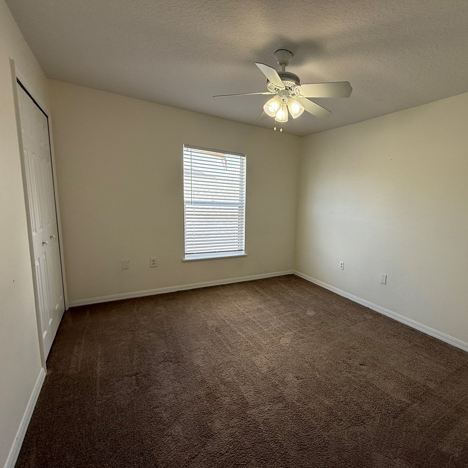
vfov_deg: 83.9
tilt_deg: -7.1
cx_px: 294
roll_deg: -3.2
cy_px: 240
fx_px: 260
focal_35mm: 17
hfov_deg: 82.3
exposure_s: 1/120
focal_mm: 2.22
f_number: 2.2
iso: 50
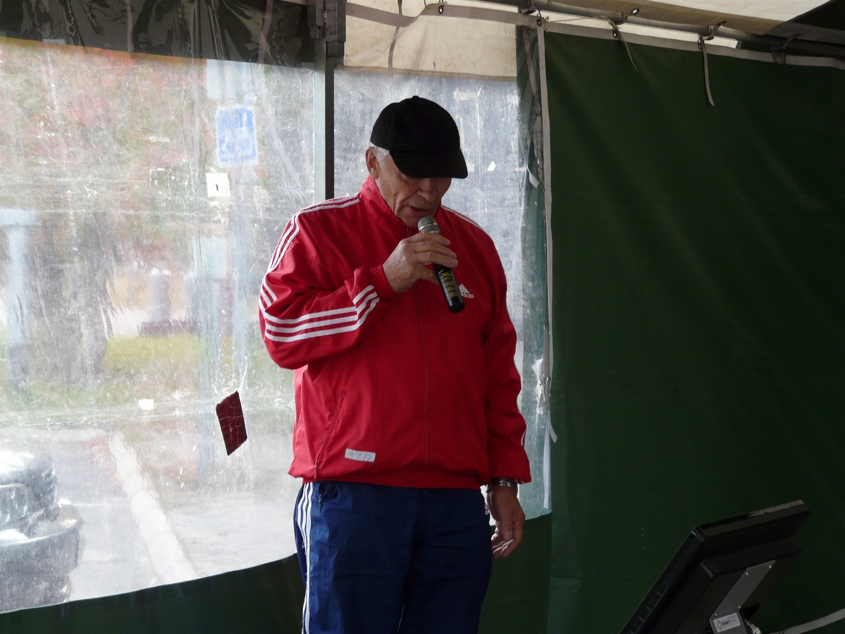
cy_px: 317
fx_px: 2417
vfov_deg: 14.9
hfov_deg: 19.8
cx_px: 422
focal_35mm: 99
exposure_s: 1/50
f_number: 3.6
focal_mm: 16.2
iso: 100
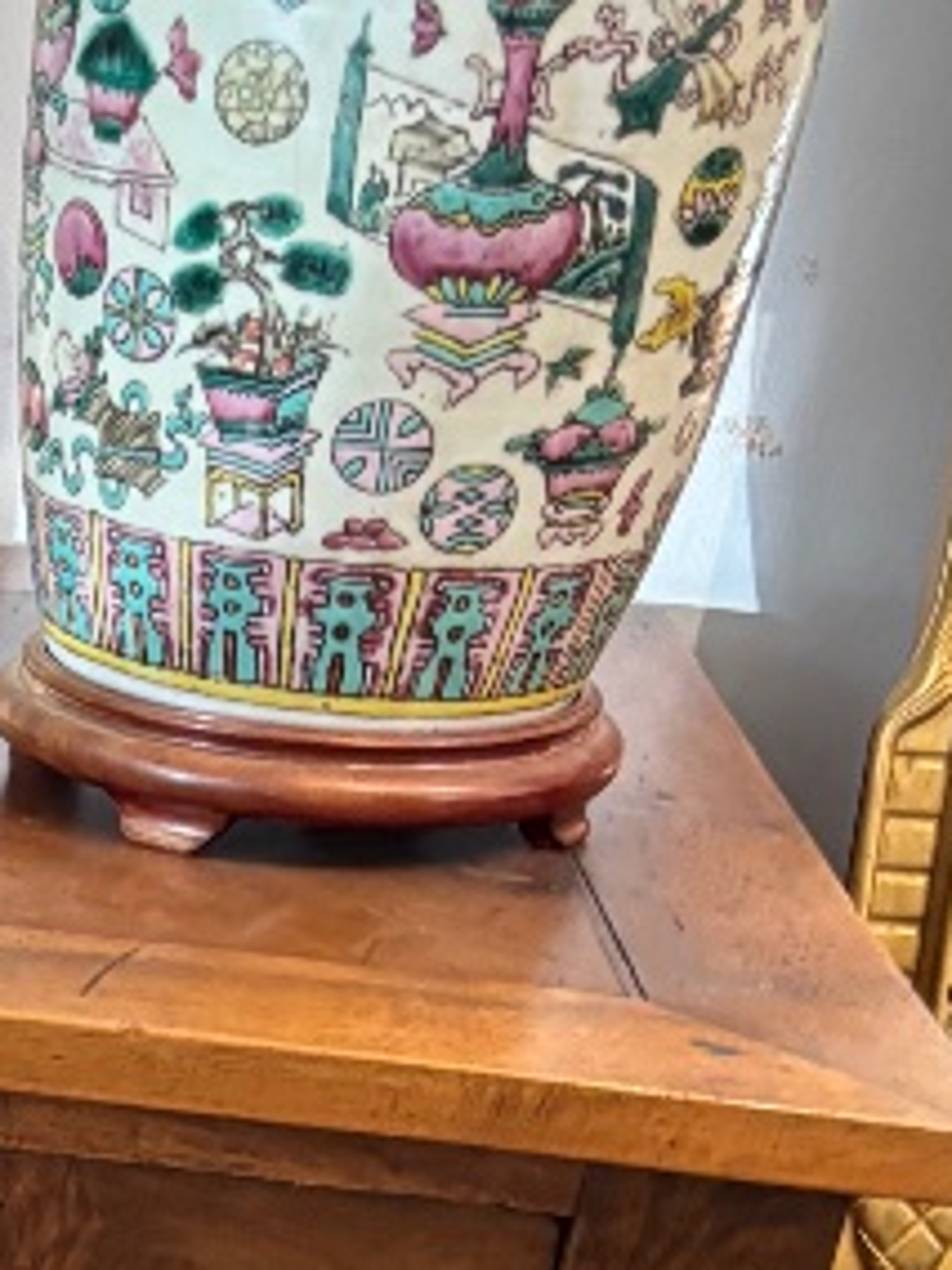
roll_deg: -4.5
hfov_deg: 12.0
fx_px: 4034
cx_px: -961
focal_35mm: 110
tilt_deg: -25.9
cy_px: 1431
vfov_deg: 17.2
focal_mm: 5.96
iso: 320
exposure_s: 1/50
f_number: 1.6
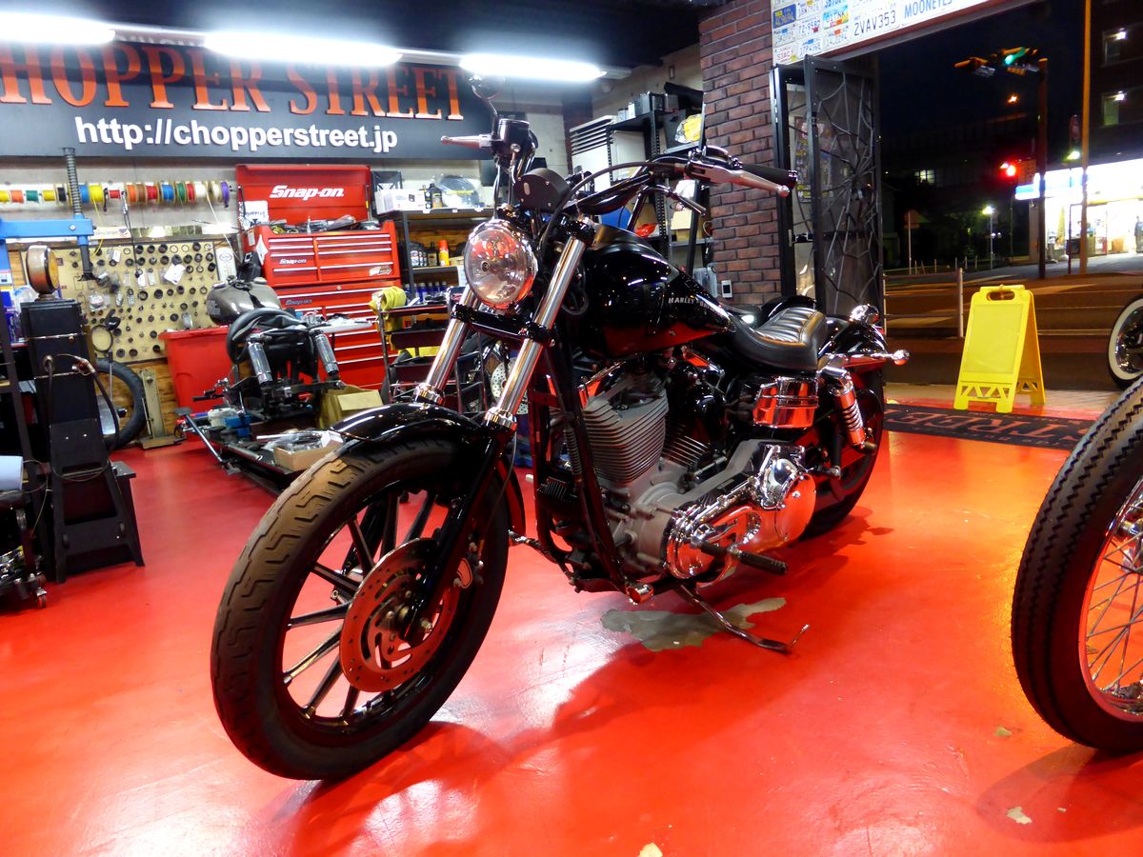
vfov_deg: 54.9
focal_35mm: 25
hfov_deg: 69.4
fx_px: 825
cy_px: 428
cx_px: 572
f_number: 3.3
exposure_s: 1/8
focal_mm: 4.3
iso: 400
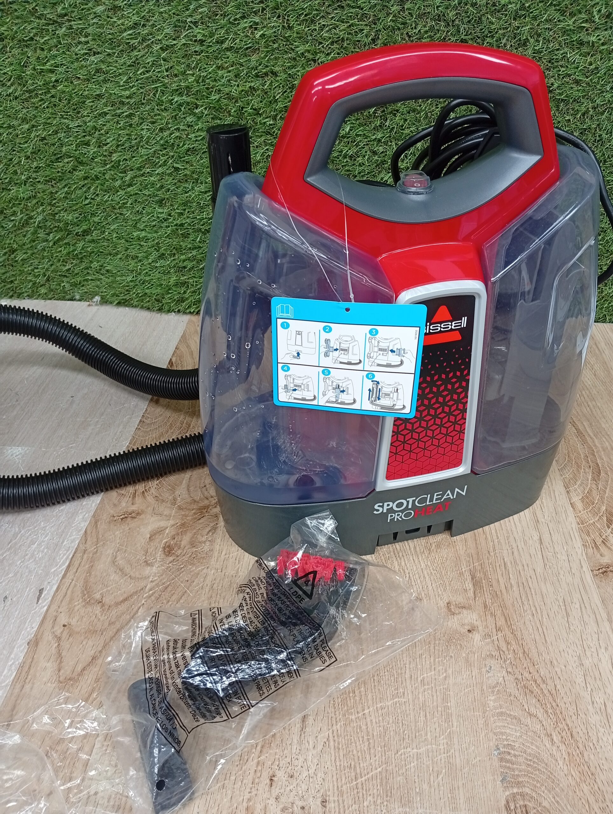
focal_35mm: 27
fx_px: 636
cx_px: 306
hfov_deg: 51.5
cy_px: 407
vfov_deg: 65.2
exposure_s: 1/50
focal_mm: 3.98
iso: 117
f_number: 1.8
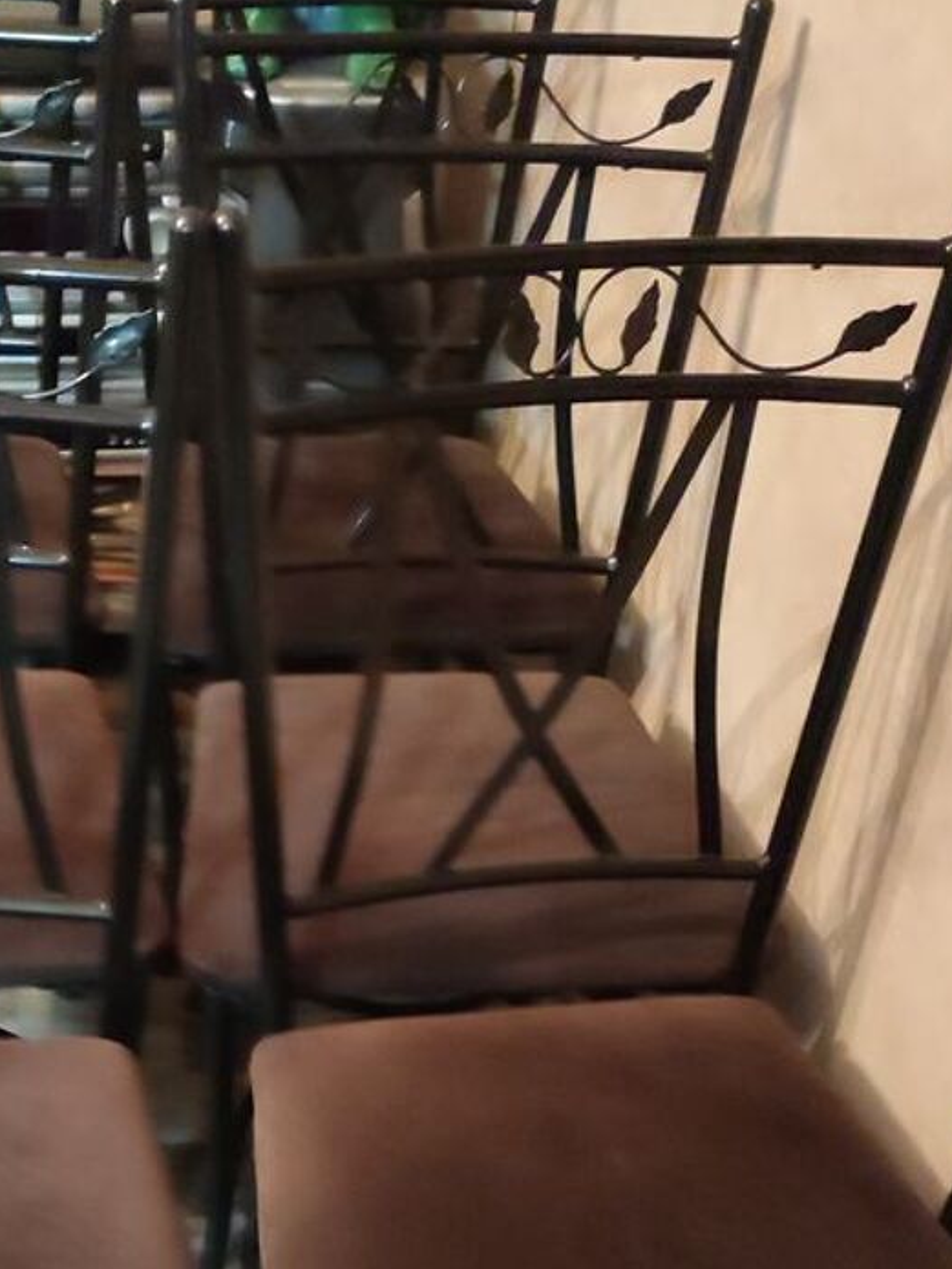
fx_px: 1759
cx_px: 194
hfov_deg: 29.6
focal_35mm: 48
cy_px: 880
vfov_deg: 39.0
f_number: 1.9
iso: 6623
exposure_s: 1/14
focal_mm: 6.04
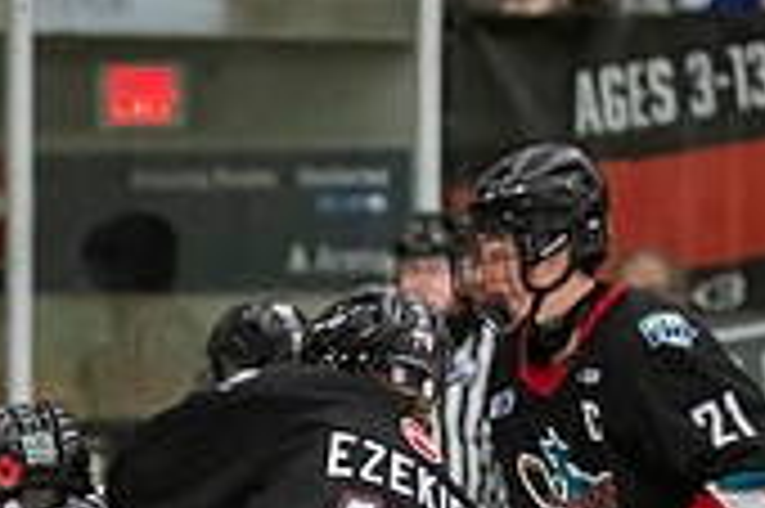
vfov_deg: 3.1
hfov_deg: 4.7
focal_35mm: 440
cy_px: 1021
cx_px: 55
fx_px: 9341
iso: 2000
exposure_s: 1/640
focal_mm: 92
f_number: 3.2
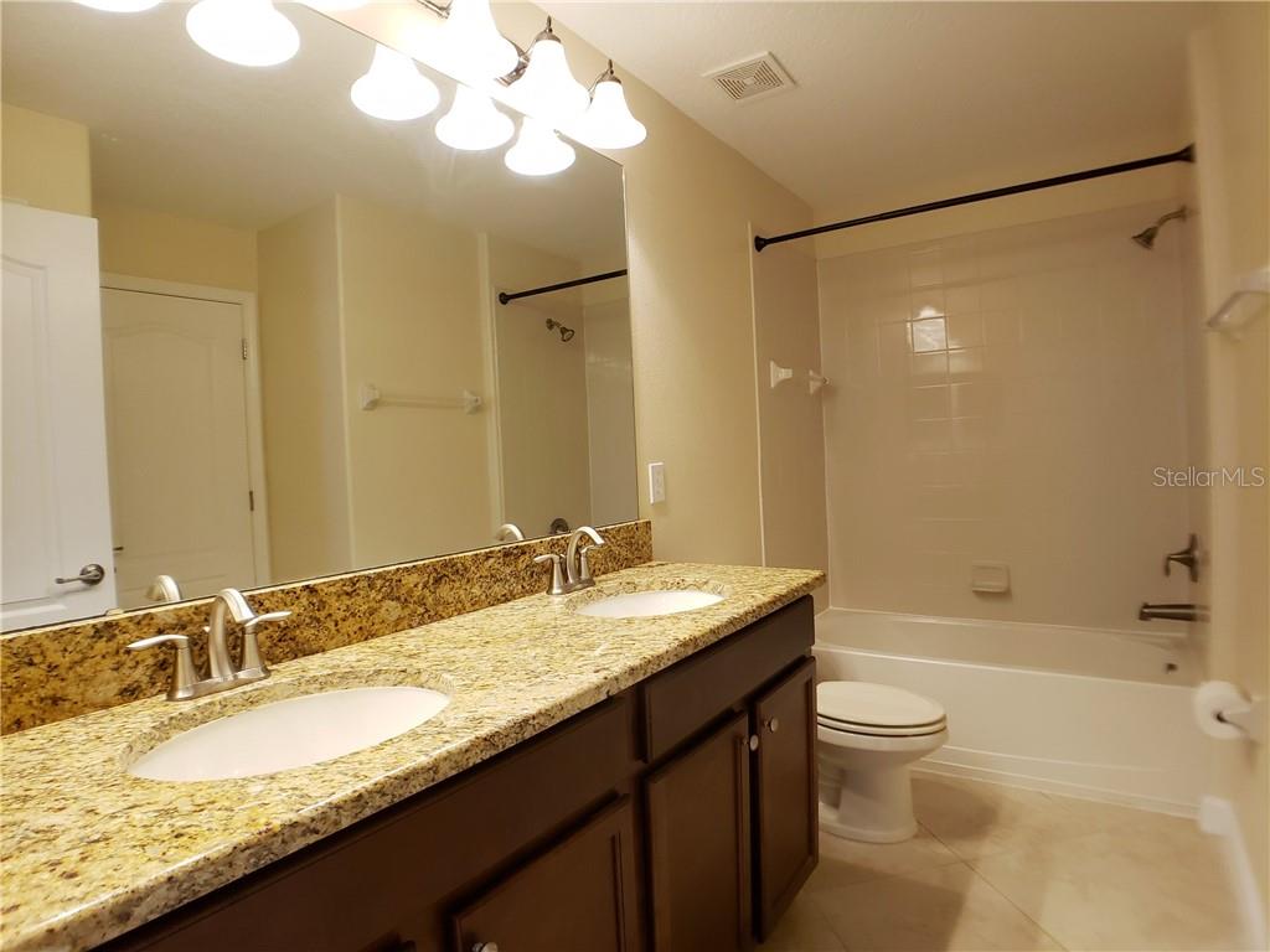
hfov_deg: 67.3
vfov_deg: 53.1
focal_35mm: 26
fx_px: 954
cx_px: 635
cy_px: 476
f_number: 2.4
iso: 320
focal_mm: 4.3
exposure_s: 1/60
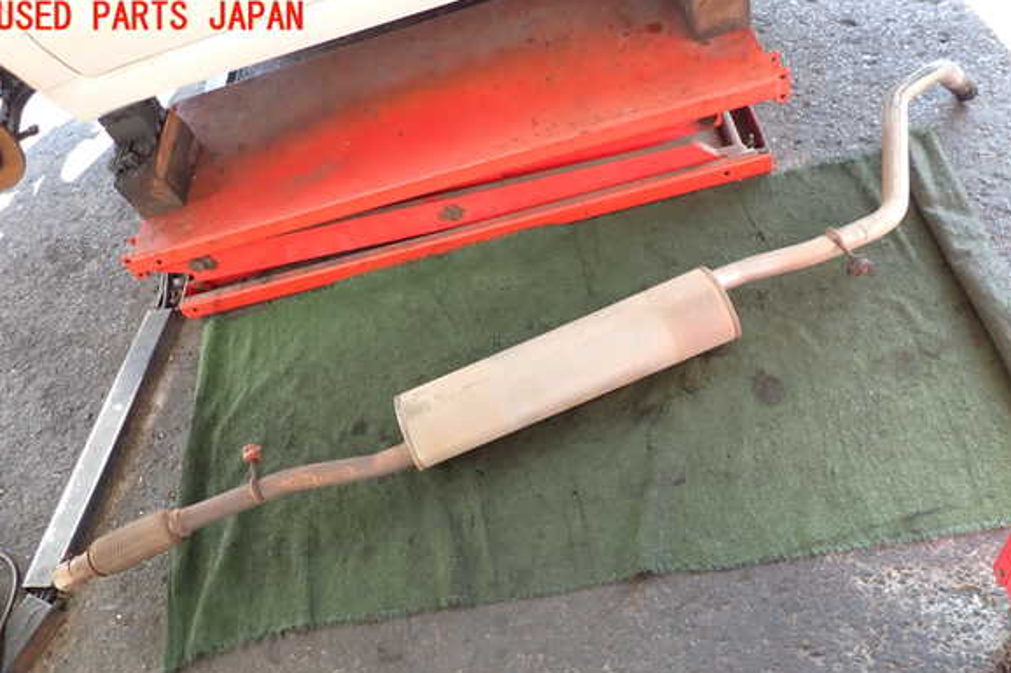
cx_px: 511
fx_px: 758
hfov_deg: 67.4
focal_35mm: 27
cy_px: 390
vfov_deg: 47.7
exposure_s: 1/60
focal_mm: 4.5
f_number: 2
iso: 125
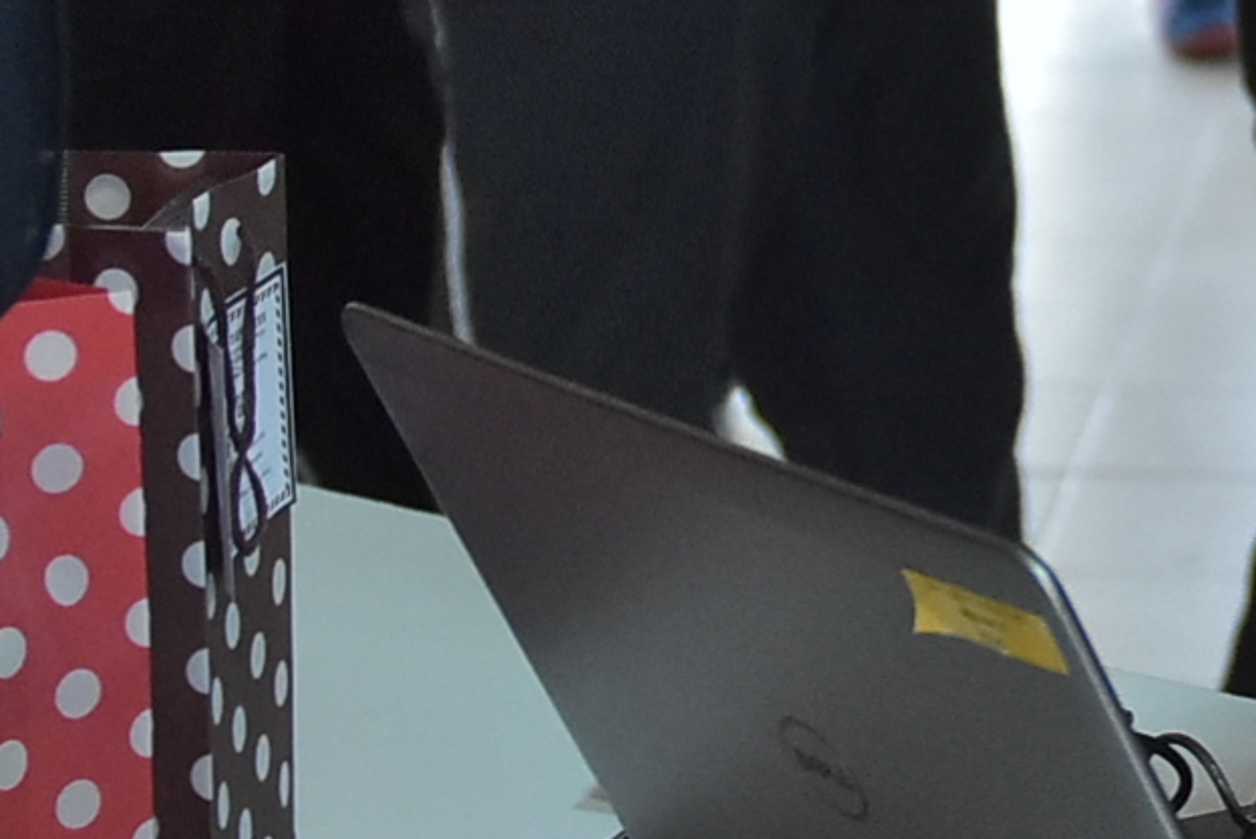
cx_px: 1552
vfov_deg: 7.3
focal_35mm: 187
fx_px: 6529
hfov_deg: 10.8
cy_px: -290
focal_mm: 26
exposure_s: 1/200
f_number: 2.8
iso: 1600
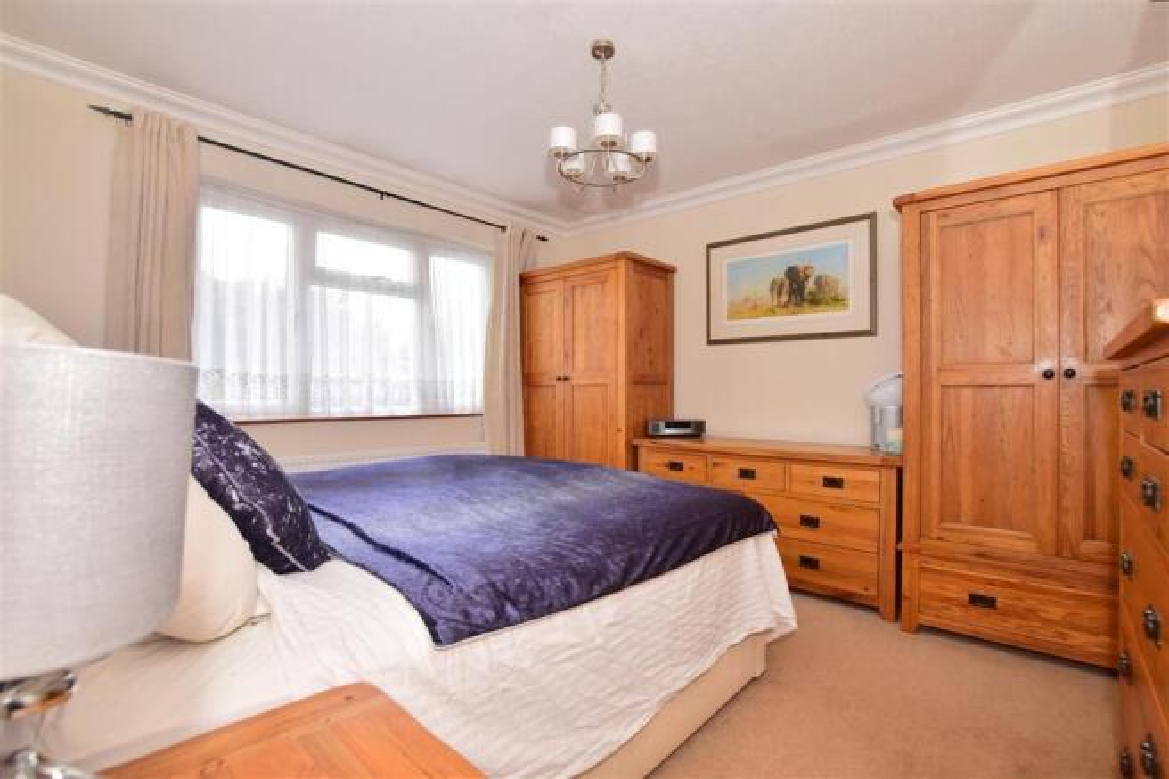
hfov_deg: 100.4
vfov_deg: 77.3
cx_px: 584
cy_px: 390
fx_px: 487
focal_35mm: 15
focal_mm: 10
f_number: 7.1
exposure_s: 1/50
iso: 400
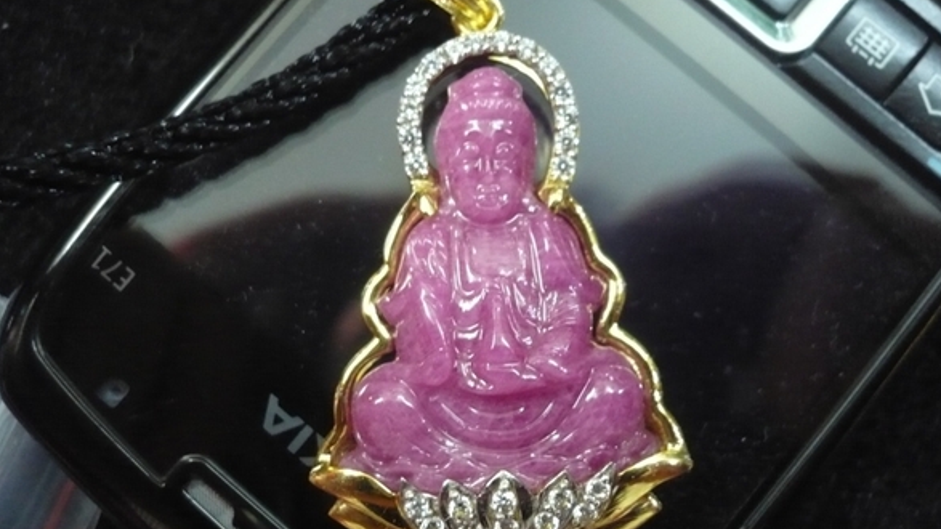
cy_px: 256
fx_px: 973
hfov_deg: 51.6
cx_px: 465
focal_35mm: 39
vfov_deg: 30.4
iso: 400
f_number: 2.8
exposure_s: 1/13
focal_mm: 5.8
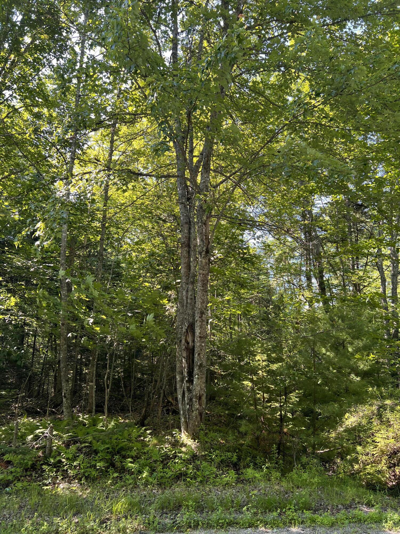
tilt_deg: +13.4
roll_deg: +0.2
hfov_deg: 53.1
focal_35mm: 26
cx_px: 200
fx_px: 401
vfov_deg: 67.3
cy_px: 267
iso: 40
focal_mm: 5.7
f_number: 1.5
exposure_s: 1/182
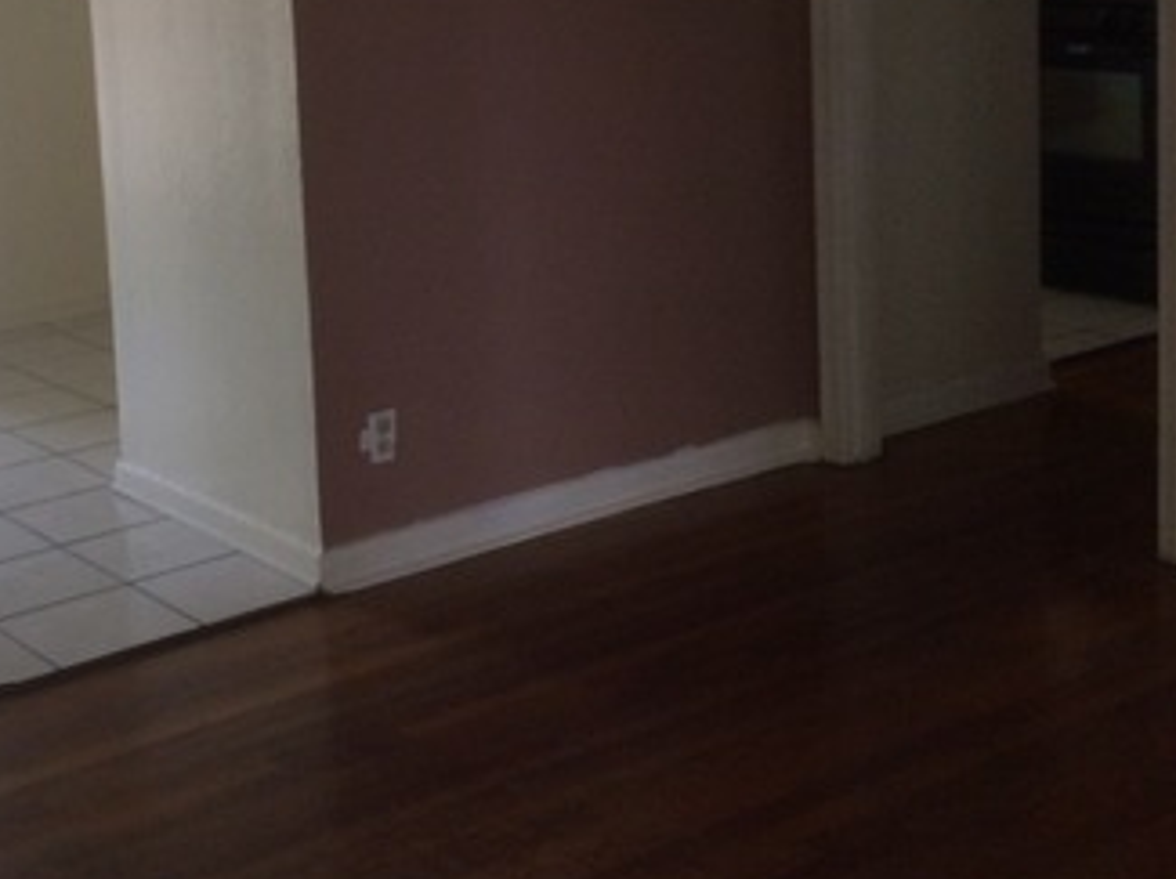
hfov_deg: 30.4
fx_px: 2138
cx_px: 333
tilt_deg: -7.0
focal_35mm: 63
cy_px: 116
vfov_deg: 22.8
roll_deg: +3.8
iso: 50
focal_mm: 3.3
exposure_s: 1/24
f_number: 2.4
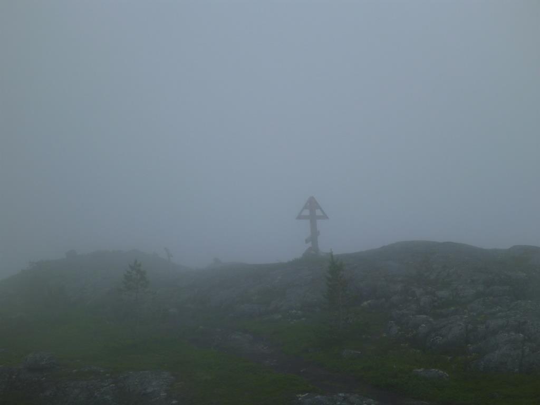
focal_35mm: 76
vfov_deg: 19.4
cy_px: 202
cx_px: 270
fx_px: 1186
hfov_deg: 25.7
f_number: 5.5
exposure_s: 1/250
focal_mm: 13.4
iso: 100
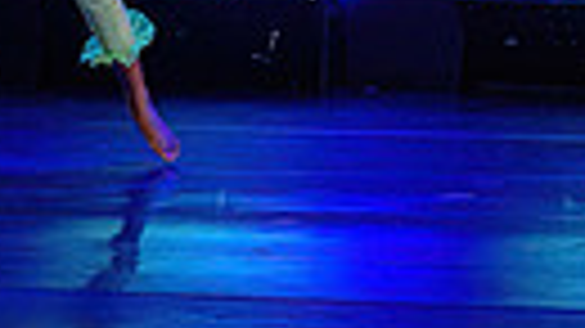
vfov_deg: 3.1
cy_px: -467
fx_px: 6047
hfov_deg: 5.5
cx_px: 317
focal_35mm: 390
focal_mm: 70
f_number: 2.8
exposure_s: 1/200
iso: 1600
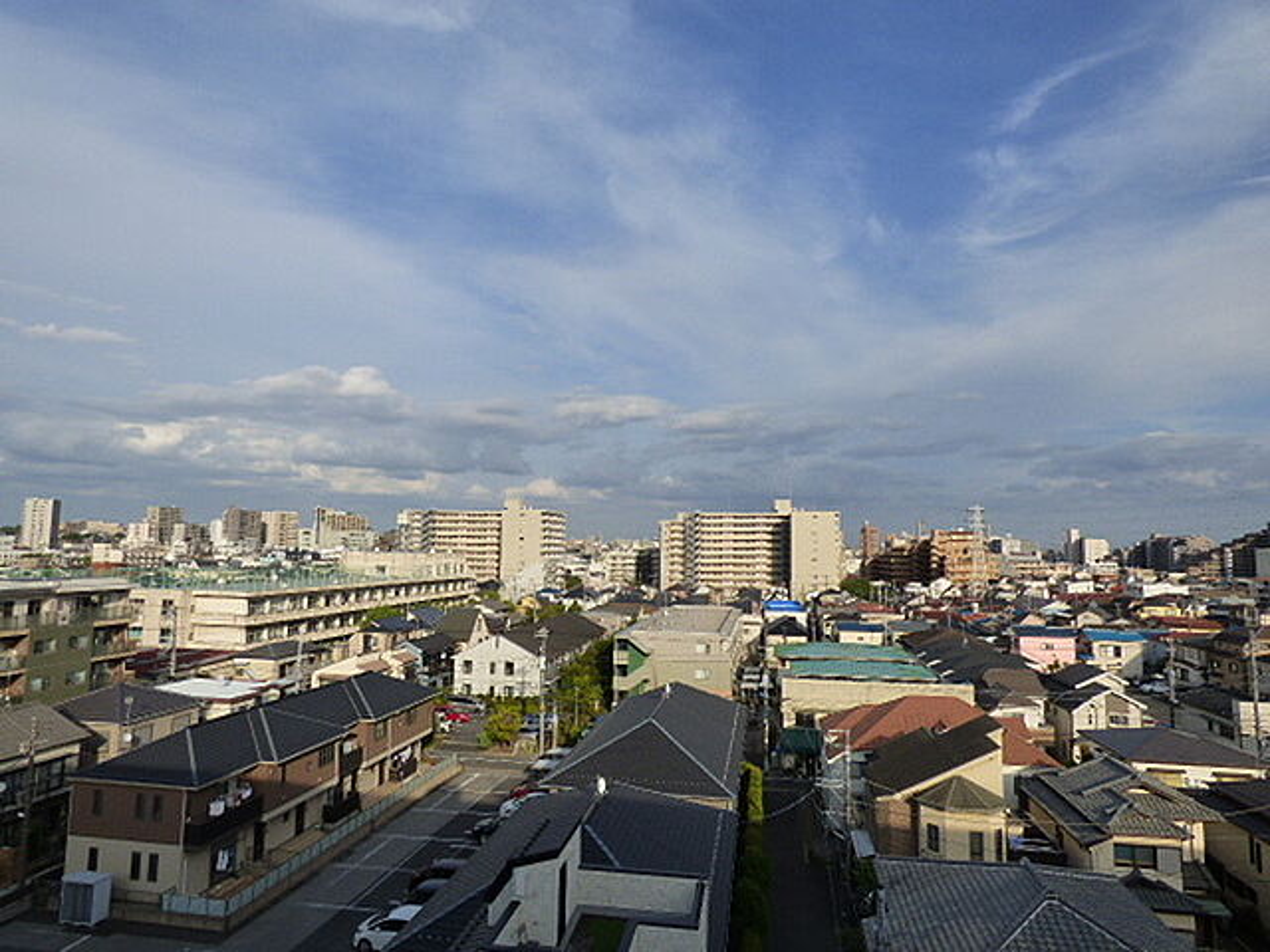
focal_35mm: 20
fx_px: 734
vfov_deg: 66.0
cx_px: 635
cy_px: 476
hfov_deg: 81.7
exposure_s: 1/2000
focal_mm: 3.58
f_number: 3.2
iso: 160
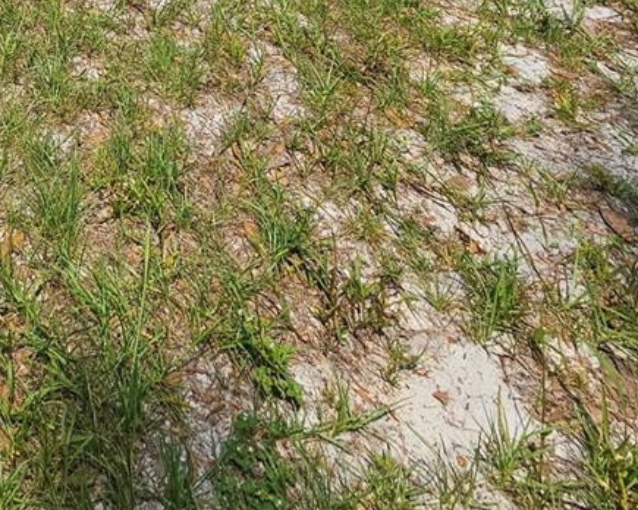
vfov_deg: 26.0
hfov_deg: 46.1
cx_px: 54
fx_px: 661
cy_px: -311
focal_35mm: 35
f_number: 2.2
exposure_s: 1/3637
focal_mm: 2.2
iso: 50
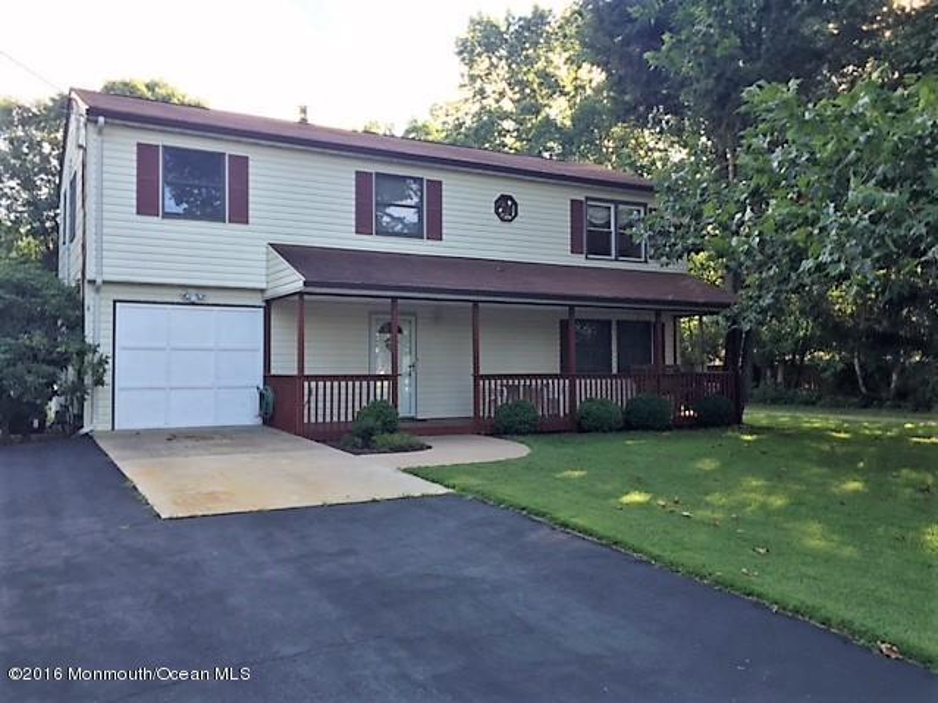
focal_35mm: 29
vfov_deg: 48.2
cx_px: 469
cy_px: 352
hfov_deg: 61.7
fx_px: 786
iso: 32
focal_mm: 4.15
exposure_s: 1/138
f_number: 2.2
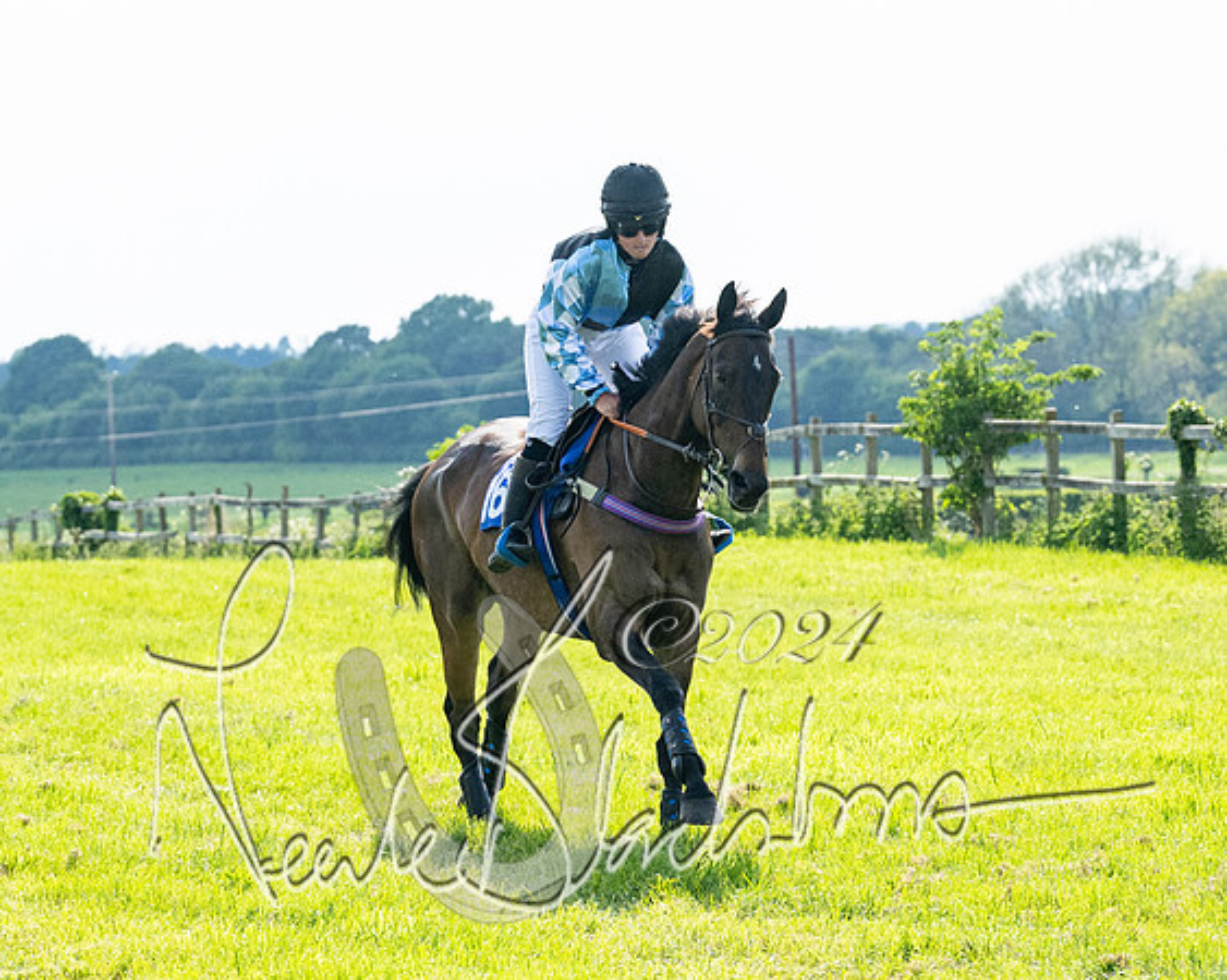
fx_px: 8621
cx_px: 630
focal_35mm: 237
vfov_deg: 6.5
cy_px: 389
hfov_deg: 8.1
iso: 400
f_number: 5
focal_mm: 96
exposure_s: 1/3200
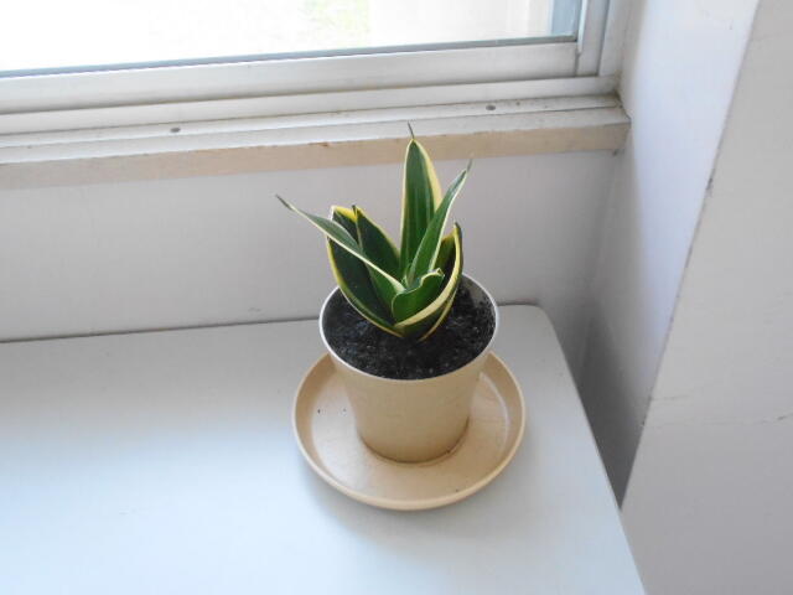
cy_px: 298
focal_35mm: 34
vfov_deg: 41.8
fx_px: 779
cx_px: 396
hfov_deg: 54.0
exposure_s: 1/50
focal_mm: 5.8
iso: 800
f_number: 3.6
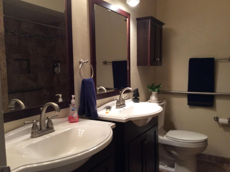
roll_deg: +1.3
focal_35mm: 32
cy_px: 86
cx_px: 115
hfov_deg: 56.9
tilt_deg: -4.4
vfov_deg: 44.1
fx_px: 212
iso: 100
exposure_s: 1/24
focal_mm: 3.3
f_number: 2.4
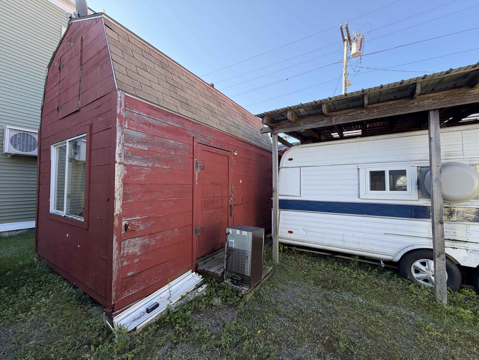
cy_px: 180
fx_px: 194
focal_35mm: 14
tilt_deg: +2.8
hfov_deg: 102.1
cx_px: 240
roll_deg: +0.4
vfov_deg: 85.7
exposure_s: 1/228
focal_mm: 2.22
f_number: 2.2
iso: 50
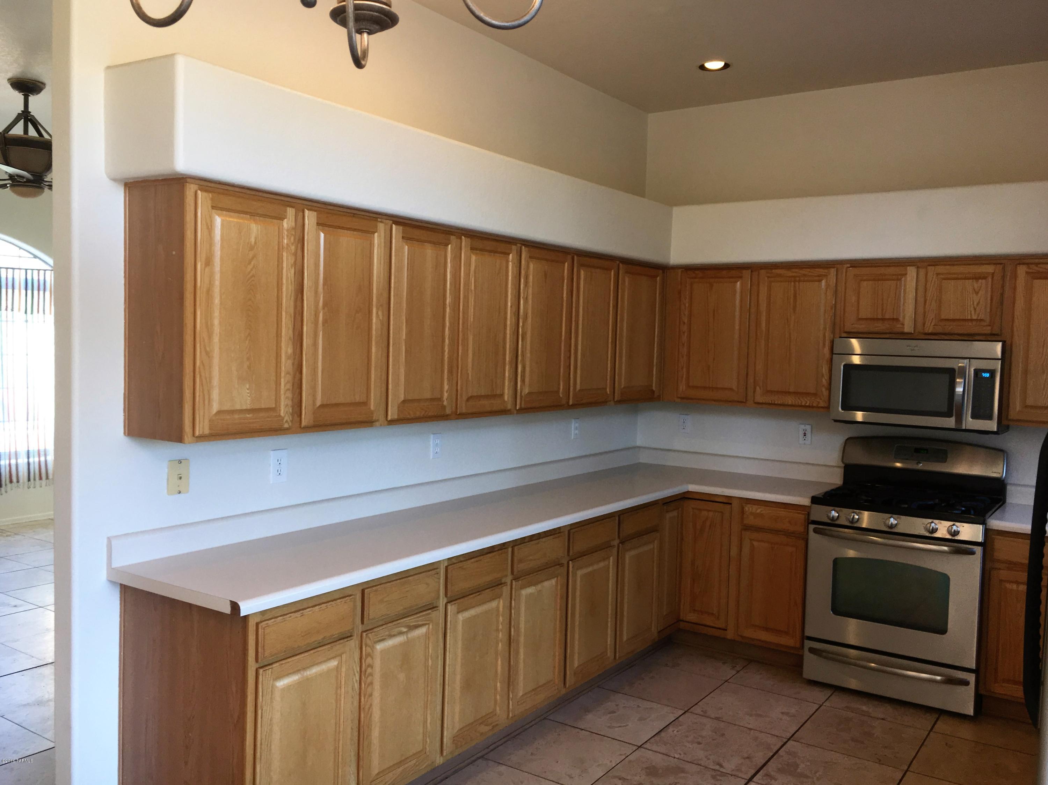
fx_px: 878
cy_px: 392
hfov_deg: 61.7
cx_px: 524
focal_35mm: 29
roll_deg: +0.0
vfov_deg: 48.2
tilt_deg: -3.3
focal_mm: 4.15
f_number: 2.2
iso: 32
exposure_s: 1/30
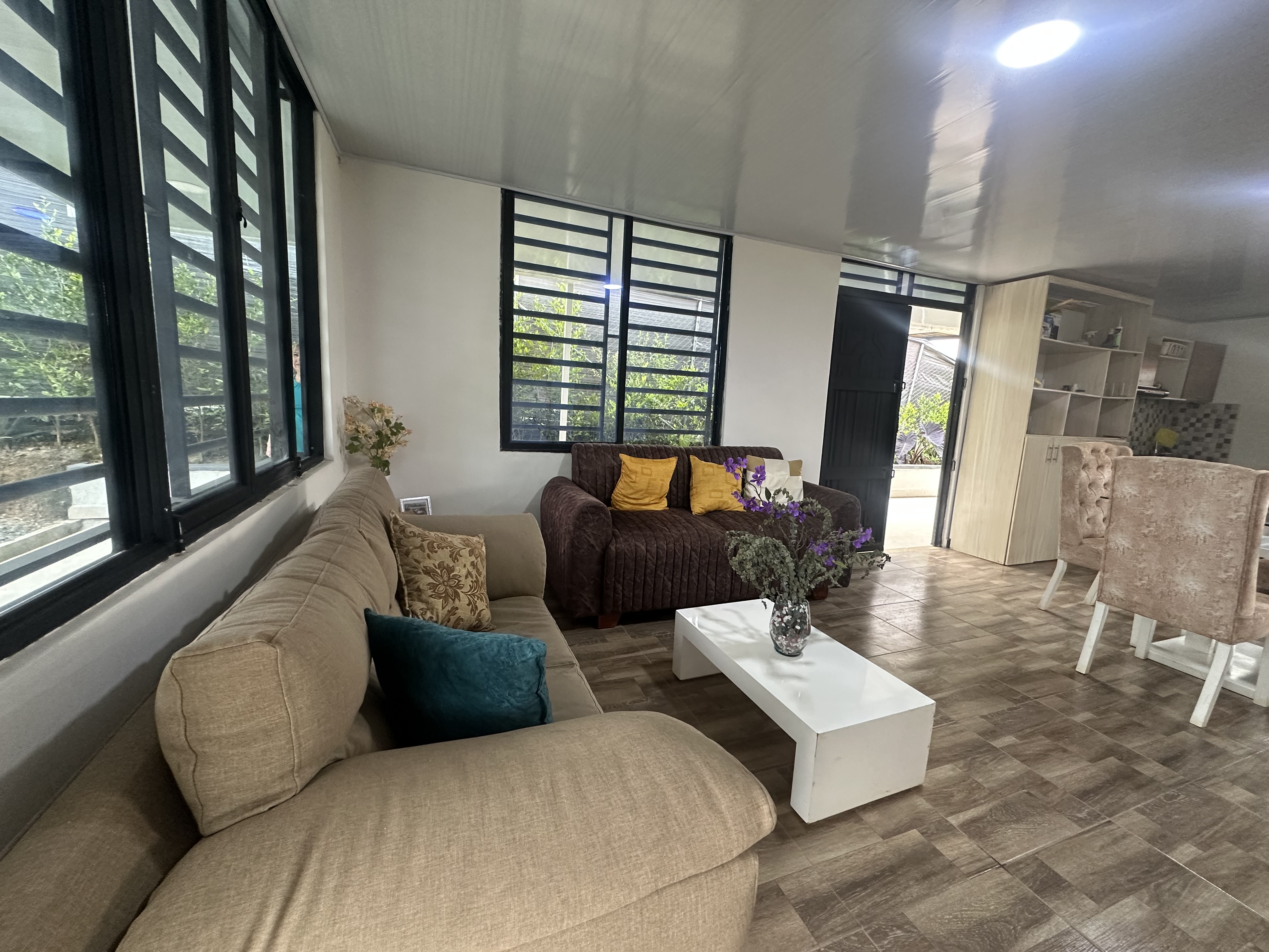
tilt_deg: -9.0
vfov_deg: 85.7
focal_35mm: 14
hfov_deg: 102.1
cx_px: 634
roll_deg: -2.8
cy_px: 476
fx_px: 513
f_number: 2.2
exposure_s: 1/79
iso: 320
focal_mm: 2.22
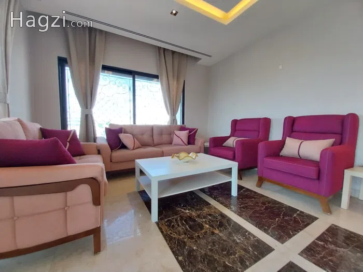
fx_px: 136
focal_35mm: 13
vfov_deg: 89.9
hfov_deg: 106.2
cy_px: 136
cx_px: 182
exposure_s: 1/50
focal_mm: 1.3
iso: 64
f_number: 2.2
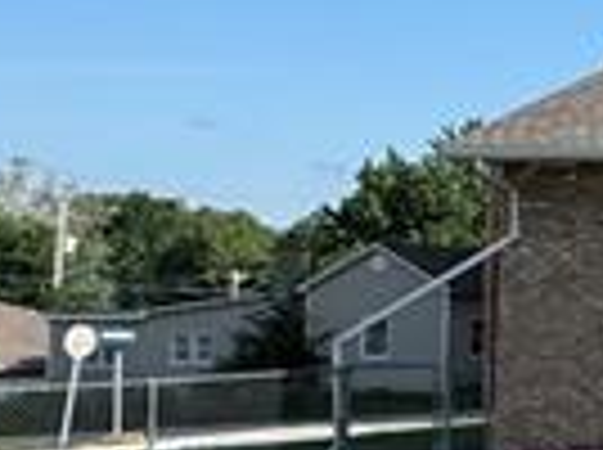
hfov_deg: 12.6
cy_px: 212
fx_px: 1861
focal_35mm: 107
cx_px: 1584
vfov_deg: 13.8
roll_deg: -1.0
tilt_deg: +3.9
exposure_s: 1/1299
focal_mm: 2.22
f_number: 2.2
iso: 40
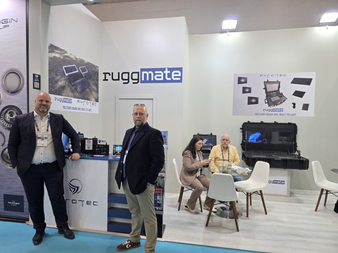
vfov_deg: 58.9
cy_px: 126
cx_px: 169
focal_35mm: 23
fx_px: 225
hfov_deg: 73.9
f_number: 1.7
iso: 64
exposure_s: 1/100
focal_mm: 6.3
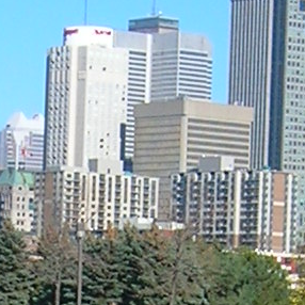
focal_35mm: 240
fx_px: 2392
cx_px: 13
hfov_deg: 7.3
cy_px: 463
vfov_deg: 7.2
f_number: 4.9
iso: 50
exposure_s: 1/390
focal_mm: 5.7
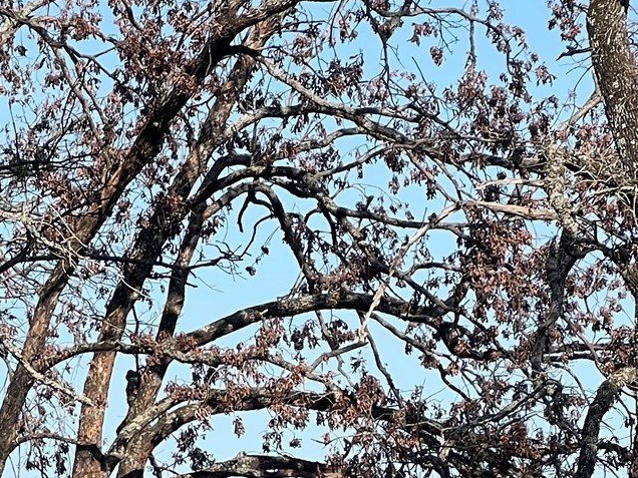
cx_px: -42
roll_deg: +1.7
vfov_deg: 5.9
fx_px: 4571
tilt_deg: +1.4
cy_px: 704
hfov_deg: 7.9
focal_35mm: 248
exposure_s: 1/564
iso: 32
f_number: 2.8
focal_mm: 9
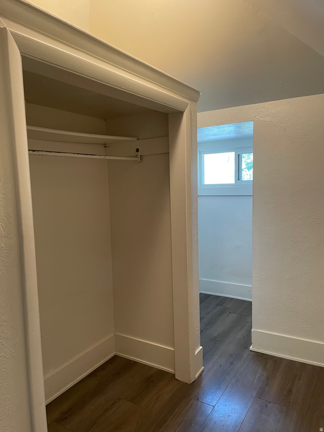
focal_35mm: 26
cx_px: 162
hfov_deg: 53.1
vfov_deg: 67.3
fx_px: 324
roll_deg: +1.1
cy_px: 216
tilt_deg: -4.9
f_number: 1.6
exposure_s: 1/60
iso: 160
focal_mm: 4.2
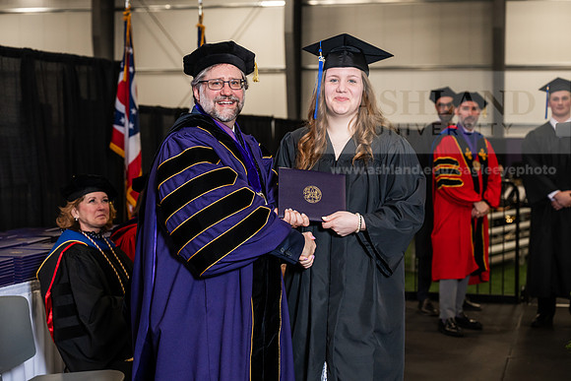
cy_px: 190
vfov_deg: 19.5
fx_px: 1110
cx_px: 286
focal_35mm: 70
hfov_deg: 28.8
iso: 1250
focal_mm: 70
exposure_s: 1/200
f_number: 4.5
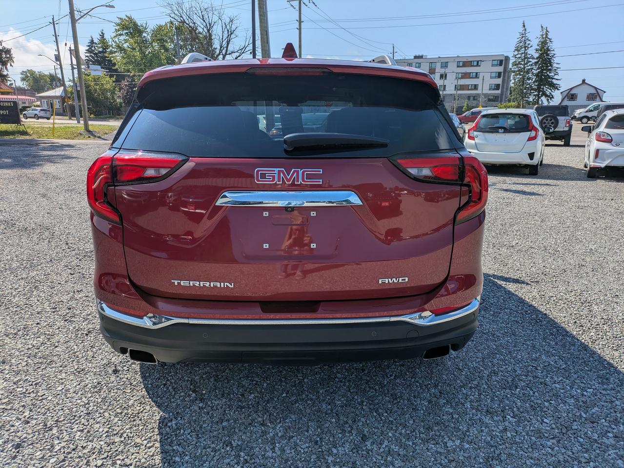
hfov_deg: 69.4
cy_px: 234
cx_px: 312
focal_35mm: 25
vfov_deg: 54.9
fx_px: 451
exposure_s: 1/2841
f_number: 1.89
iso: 41
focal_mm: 5.43
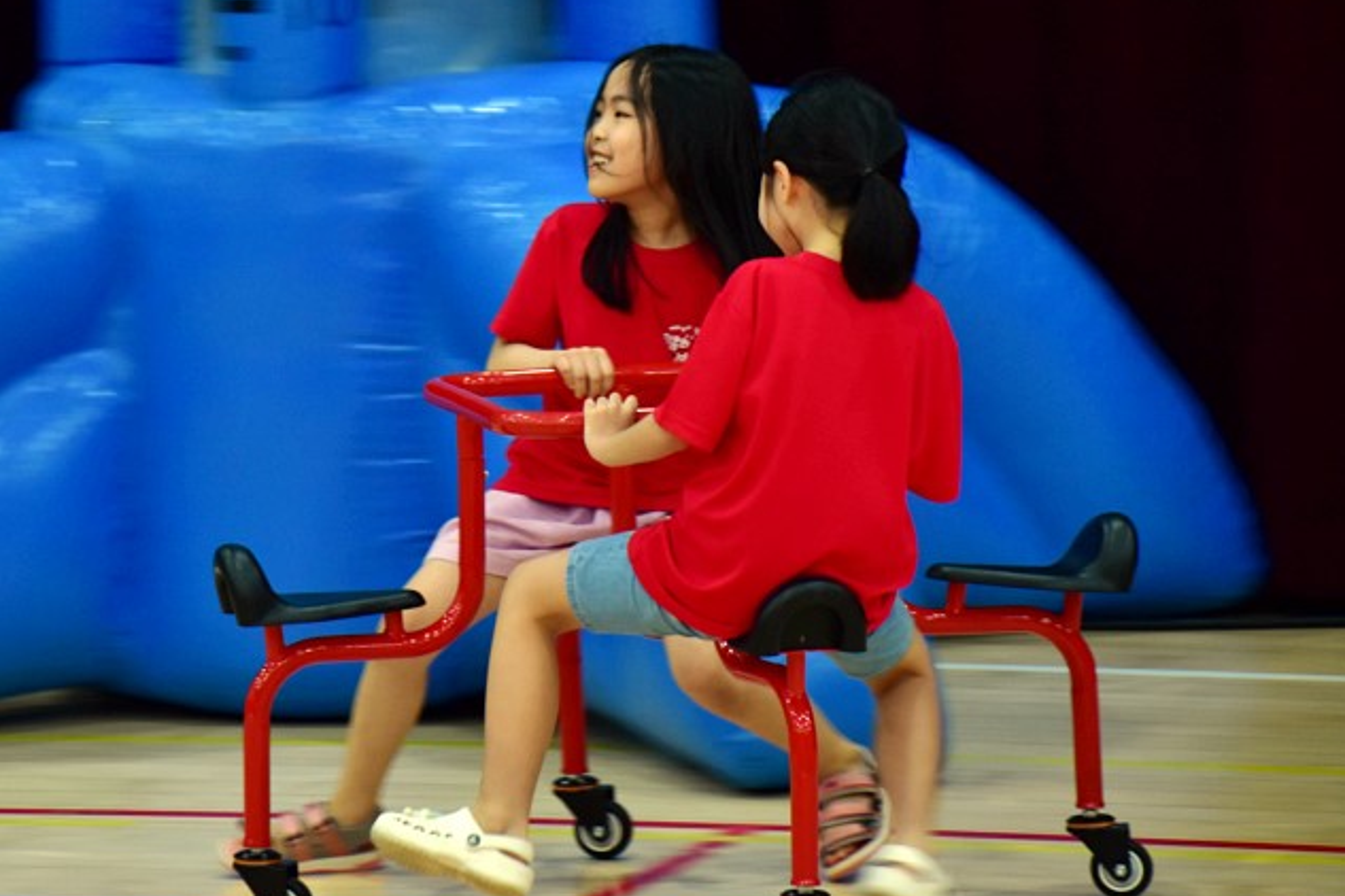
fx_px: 11955
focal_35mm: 320
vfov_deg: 4.3
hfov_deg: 6.4
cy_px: 304
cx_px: 444
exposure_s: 1/50
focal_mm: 150
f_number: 6
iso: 800
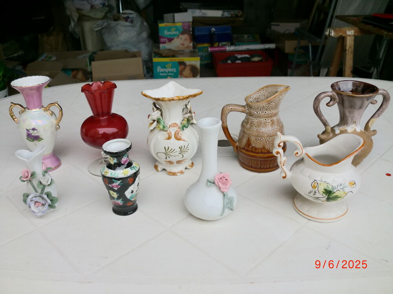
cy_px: 147
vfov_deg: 40.7
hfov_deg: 52.6
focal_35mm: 35
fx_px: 397
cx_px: 196
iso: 64
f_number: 3.1
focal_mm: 6.3
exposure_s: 1/400
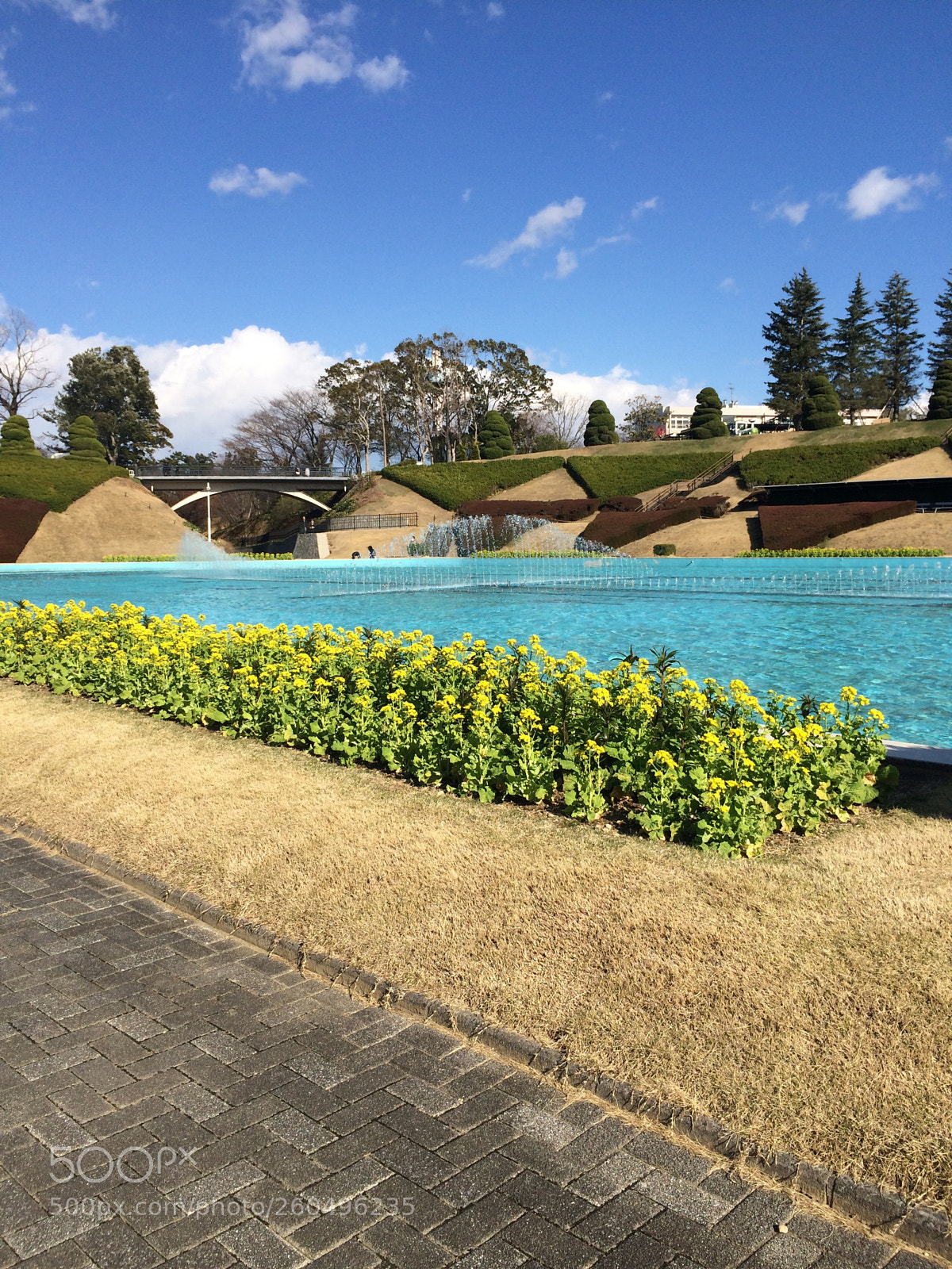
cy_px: 634
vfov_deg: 60.0
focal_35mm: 30
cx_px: 476
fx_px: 1100
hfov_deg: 46.8
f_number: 2.2
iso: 40
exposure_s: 1/2564
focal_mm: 4.12
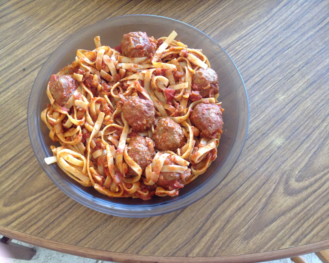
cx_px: 156
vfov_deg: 40.1
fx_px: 360
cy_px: 132
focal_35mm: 37
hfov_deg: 49.1
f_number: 2.4
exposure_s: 1/15
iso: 250
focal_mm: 4.28
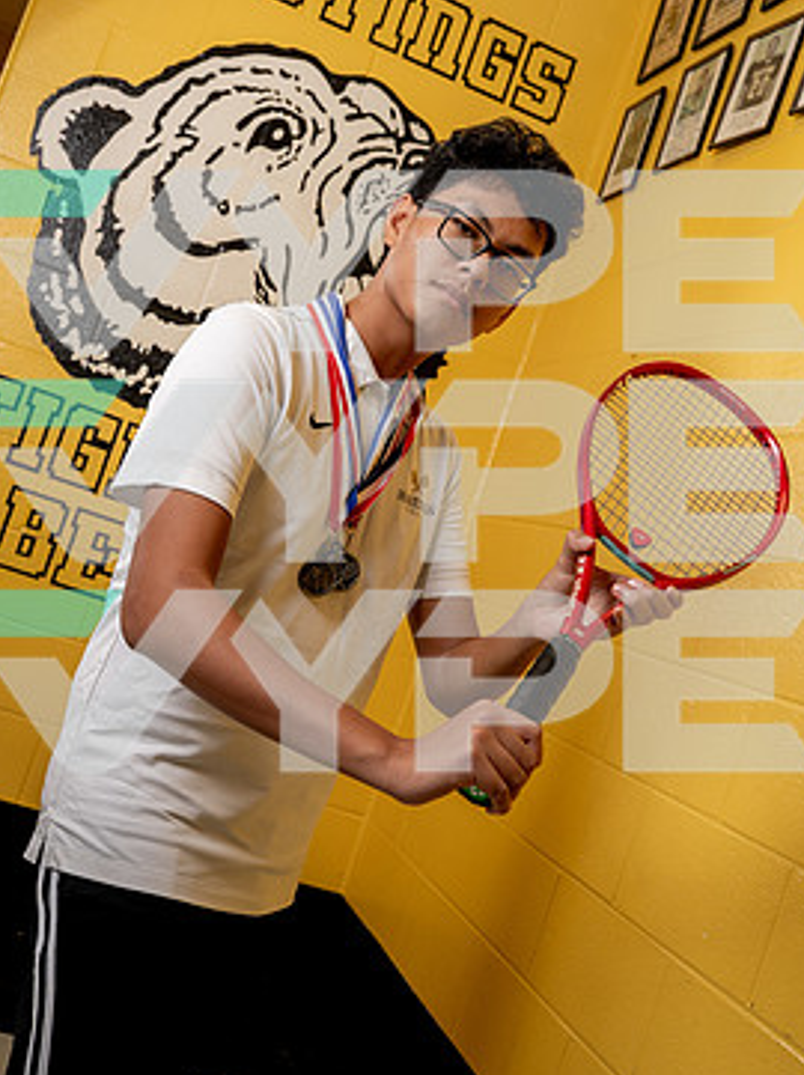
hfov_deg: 34.3
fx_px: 1303
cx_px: 387
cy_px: 473
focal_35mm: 42
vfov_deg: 44.7
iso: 500
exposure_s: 1/250
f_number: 5.6
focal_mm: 35
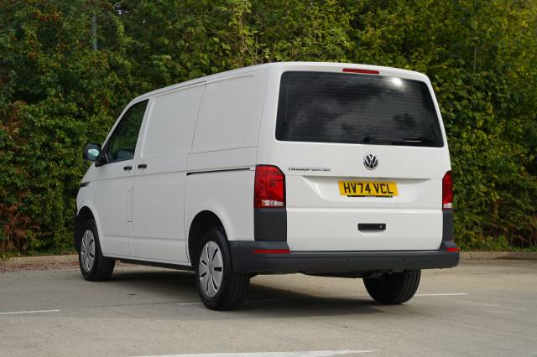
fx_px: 1044
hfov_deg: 28.9
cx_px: 268
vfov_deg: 19.4
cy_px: 178
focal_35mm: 70
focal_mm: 70
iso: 100
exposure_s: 1/160
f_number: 5.6
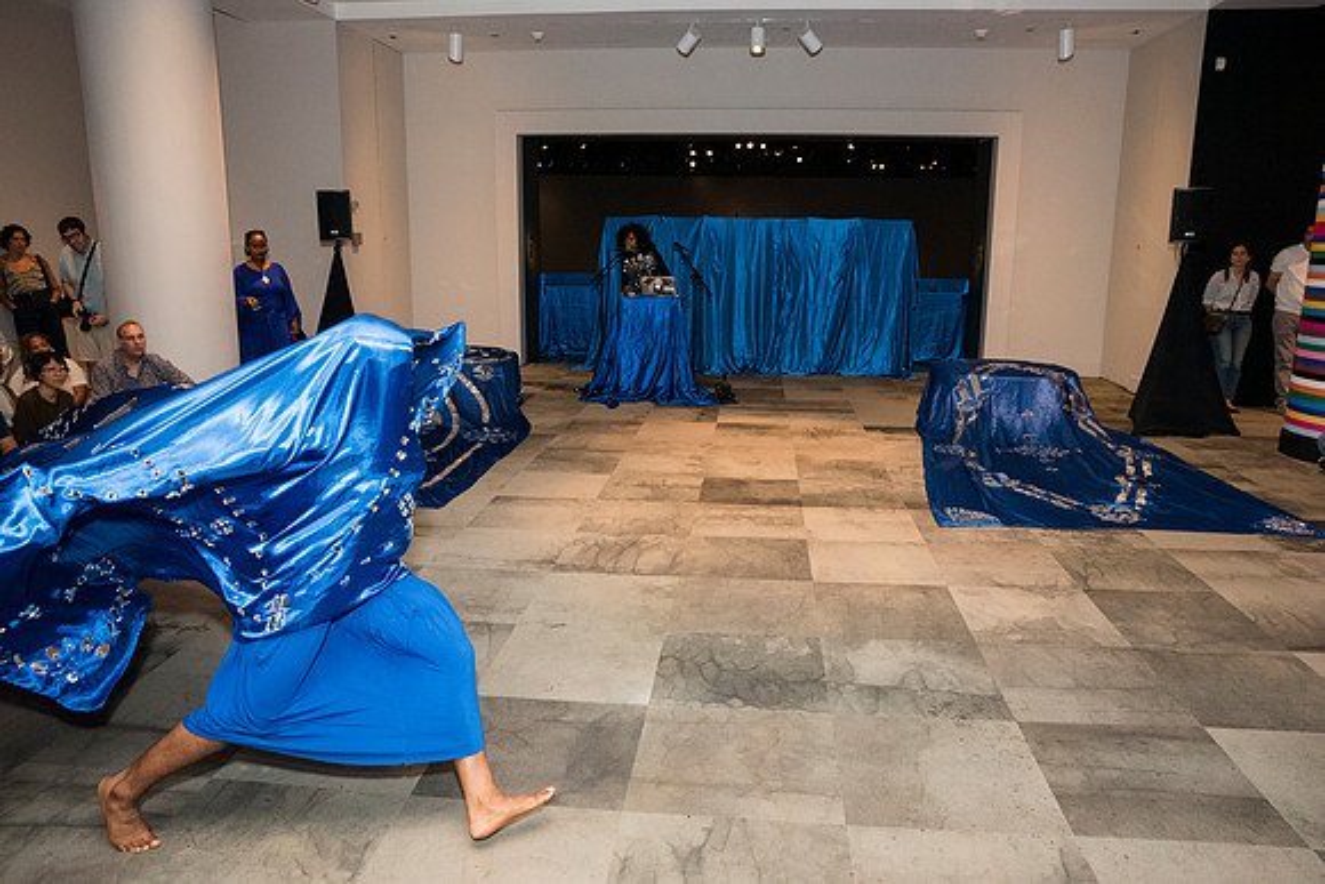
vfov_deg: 53.2
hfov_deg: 73.7
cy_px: 442
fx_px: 883
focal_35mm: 24
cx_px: 662
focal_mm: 24
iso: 3200
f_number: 5
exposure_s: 1/125
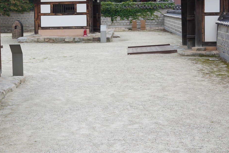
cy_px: 33
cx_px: 90
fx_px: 477
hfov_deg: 26.9
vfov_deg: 18.1
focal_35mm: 75
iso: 200
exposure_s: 1/100
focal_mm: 35
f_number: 14
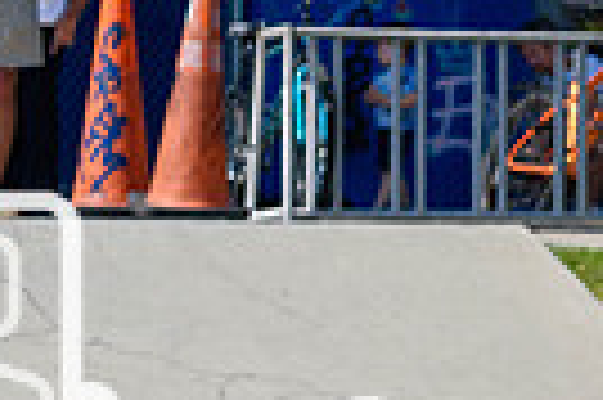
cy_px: 222
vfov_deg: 2.6
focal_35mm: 519
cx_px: 810
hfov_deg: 4.0
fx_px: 8683
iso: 200
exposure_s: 1/800
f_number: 7.1
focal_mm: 80
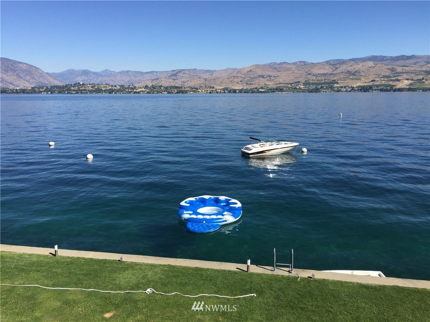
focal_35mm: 29
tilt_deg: -10.9
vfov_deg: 48.2
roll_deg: +0.5
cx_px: 215
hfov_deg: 61.7
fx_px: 360
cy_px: 161
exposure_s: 1/1799
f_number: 2.2
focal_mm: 4.15
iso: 32
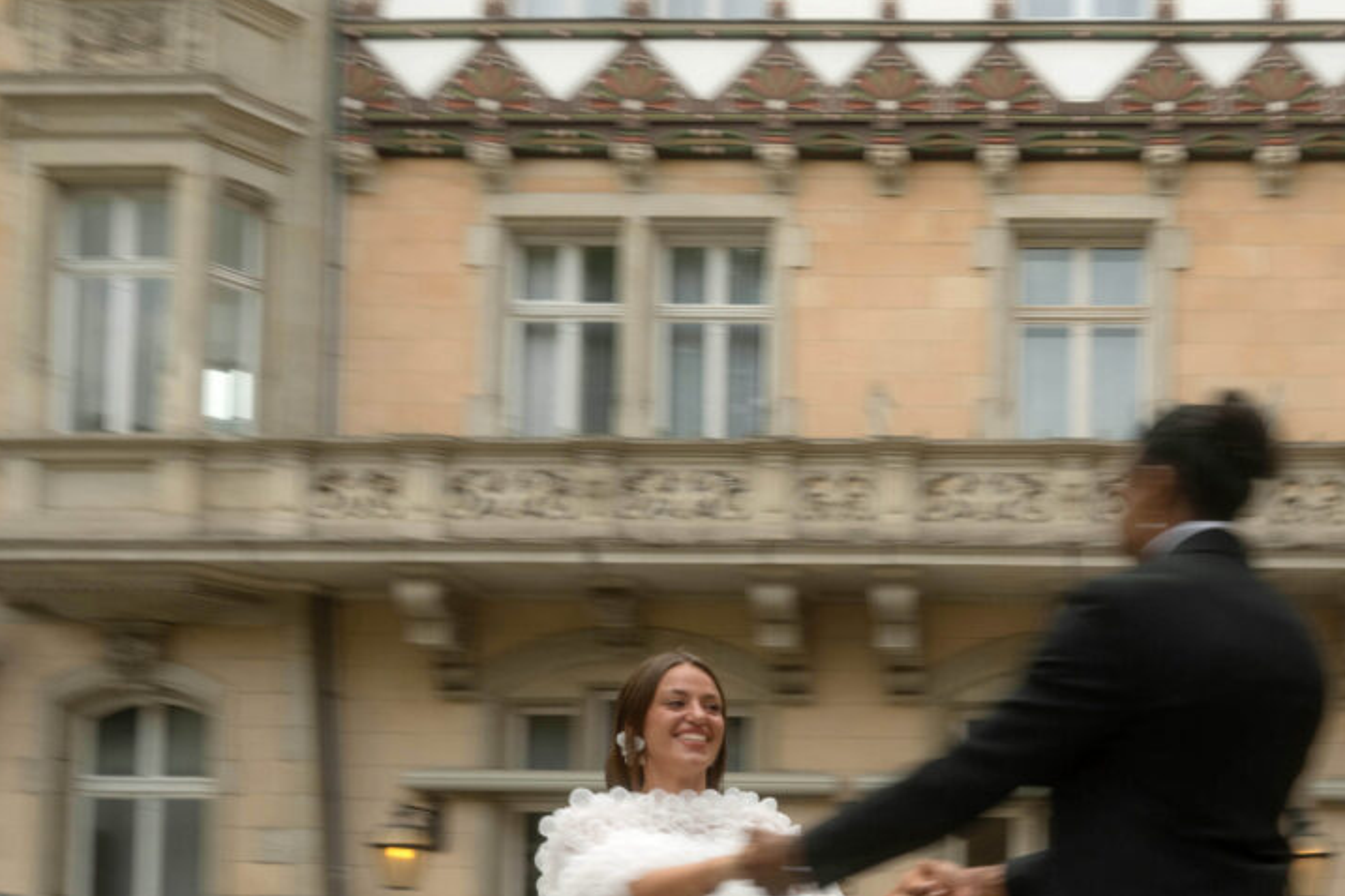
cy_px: 560
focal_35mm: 50
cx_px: 910
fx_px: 1868
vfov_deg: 26.9
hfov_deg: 39.1
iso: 320
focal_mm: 35
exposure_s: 1/30
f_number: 13
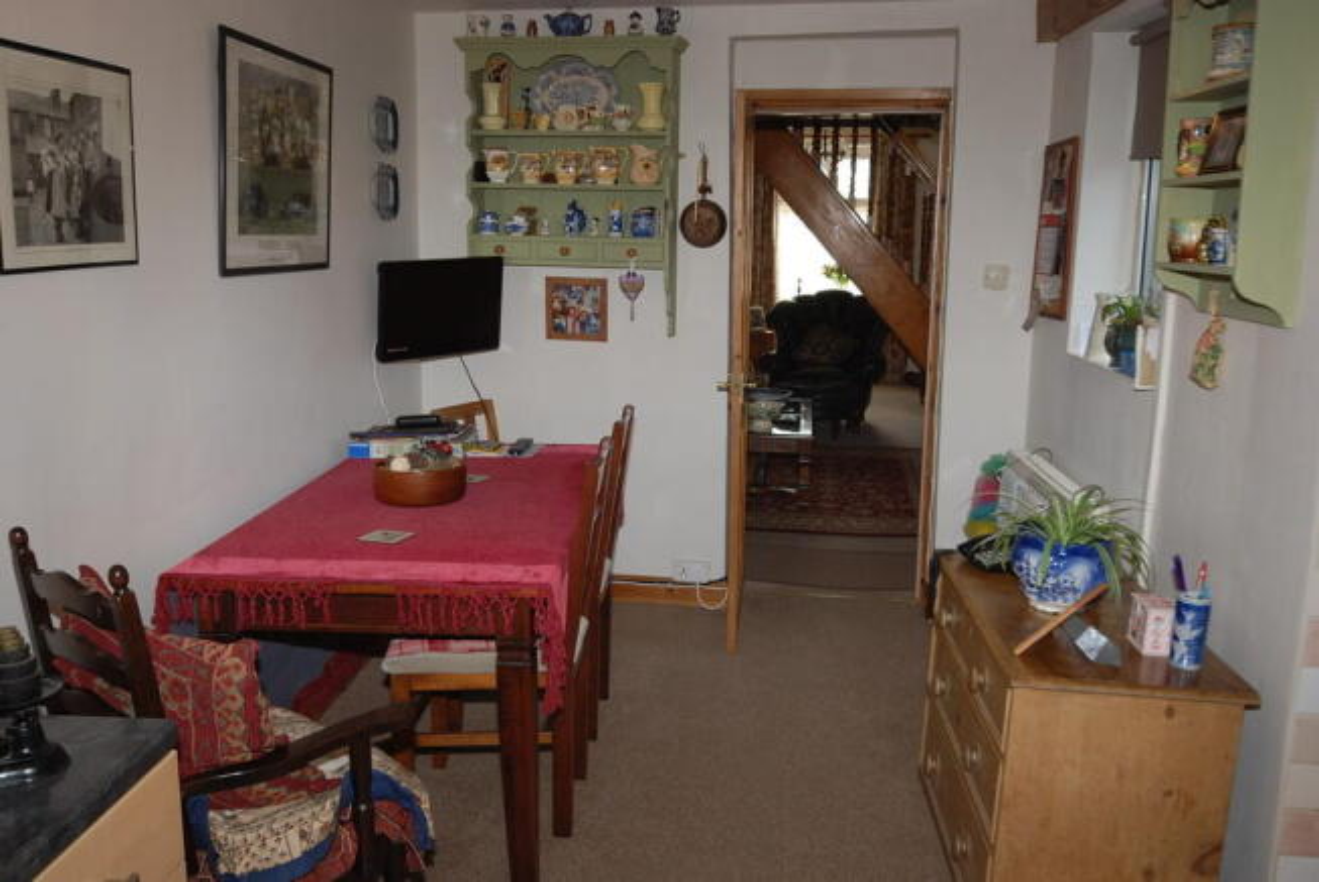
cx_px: 660
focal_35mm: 34
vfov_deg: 38.5
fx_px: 1265
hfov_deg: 55.1
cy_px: 441
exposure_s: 1/60
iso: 200
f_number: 5.6
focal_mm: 23
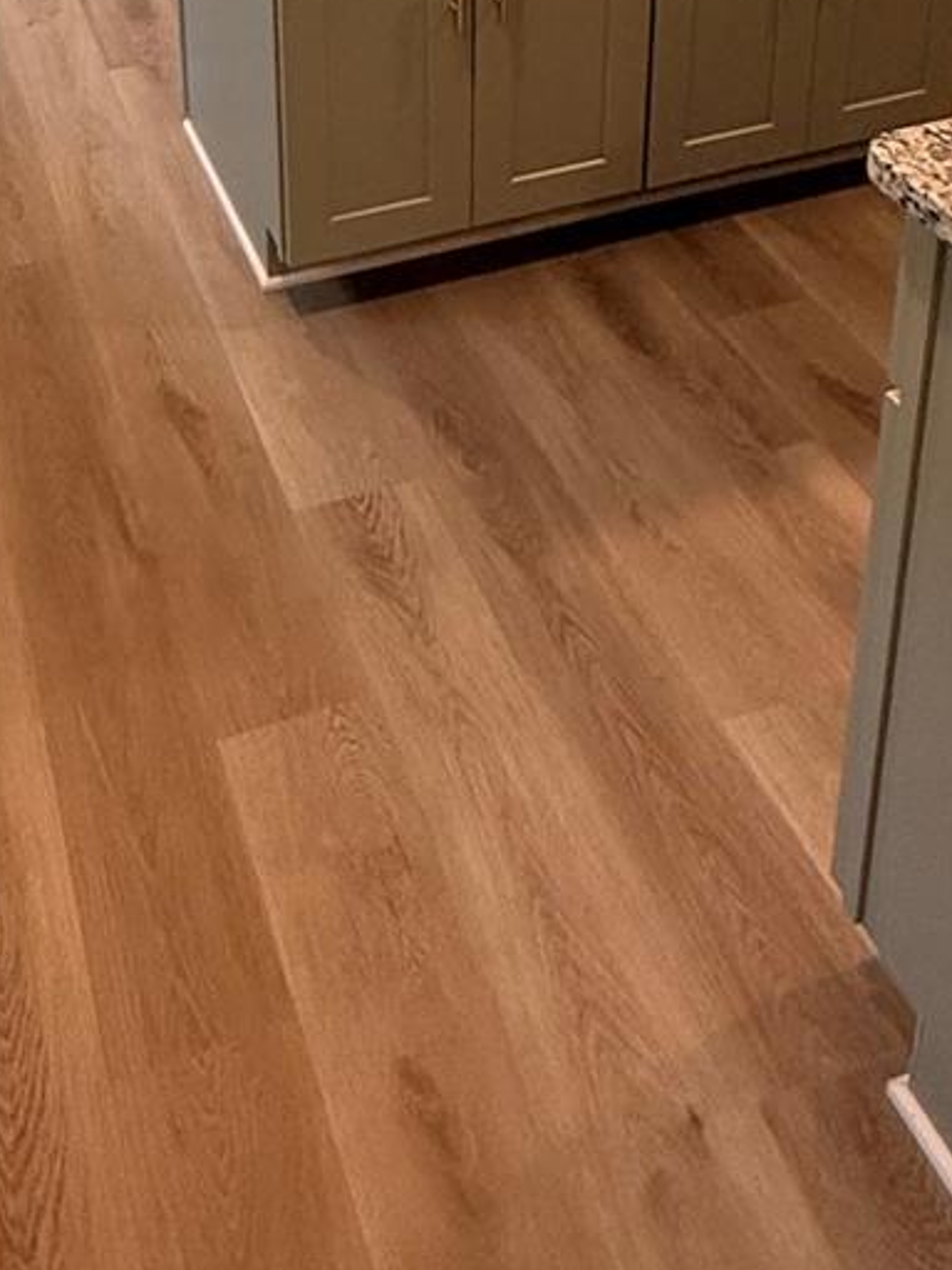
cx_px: 243
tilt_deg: -17.4
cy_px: -236
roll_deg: +1.6
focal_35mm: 42
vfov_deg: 35.6
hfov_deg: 33.7
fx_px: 1540
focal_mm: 2.22
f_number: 2.2
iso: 250
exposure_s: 1/120
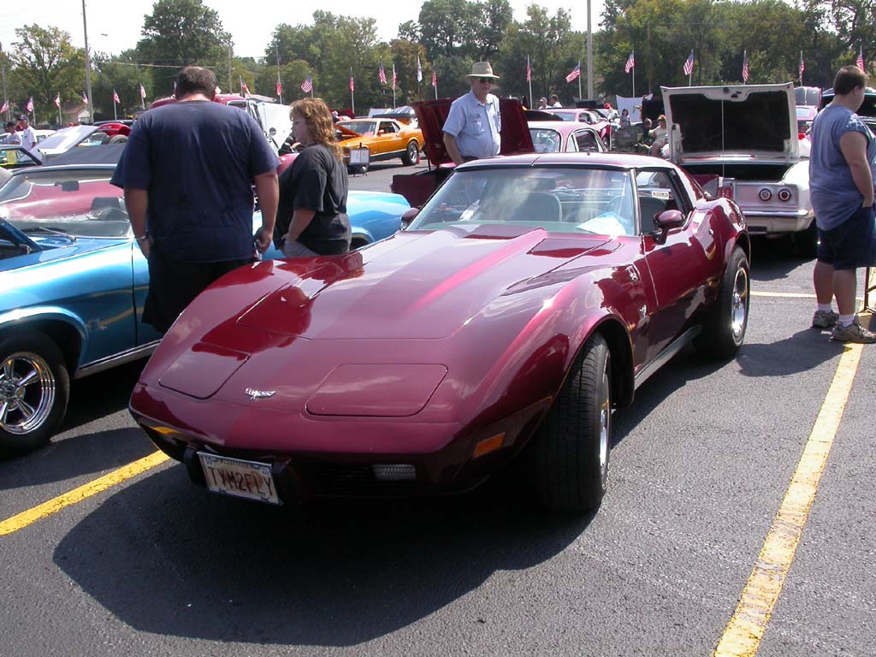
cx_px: 438
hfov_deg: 49.0
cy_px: 328
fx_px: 962
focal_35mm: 38
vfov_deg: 37.7
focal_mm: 7.85
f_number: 6.7
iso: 100
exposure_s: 1/230
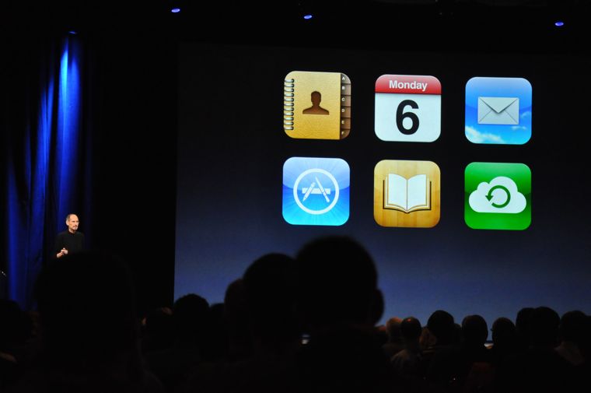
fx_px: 1427
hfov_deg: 23.4
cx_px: 296
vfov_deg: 15.7
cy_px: 196
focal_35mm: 87
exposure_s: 1/60
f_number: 5
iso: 1600
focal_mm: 58
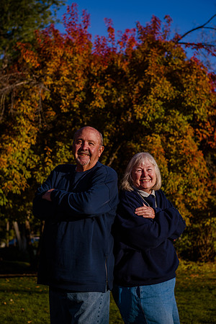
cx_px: 108
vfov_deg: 28.8
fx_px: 630
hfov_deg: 19.5
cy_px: 162
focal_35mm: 70
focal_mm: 70
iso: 100
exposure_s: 1/800
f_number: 4.5
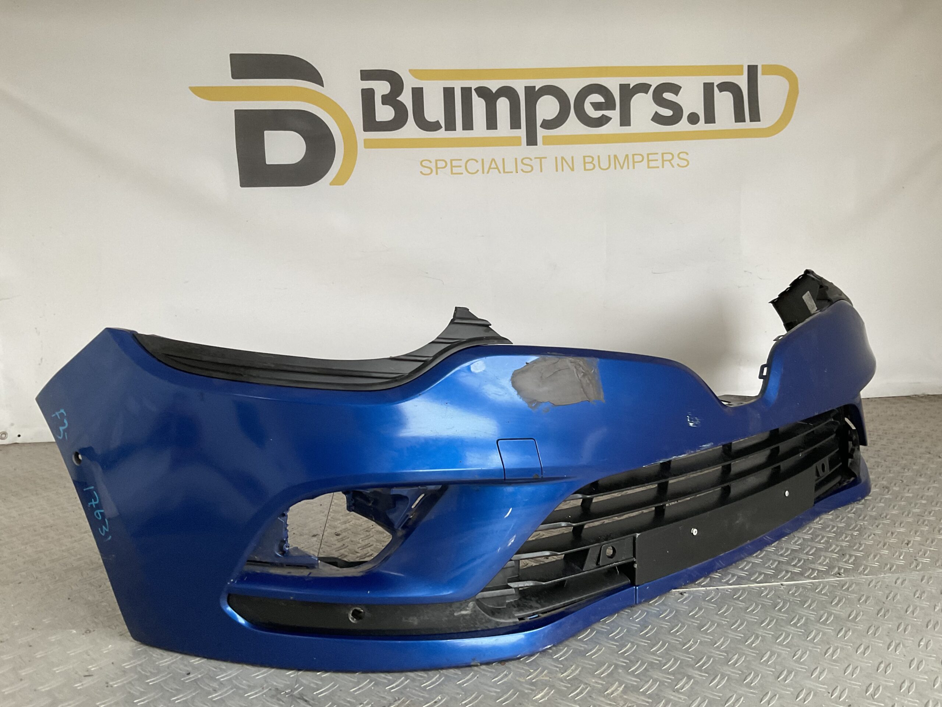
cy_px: 354
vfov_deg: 48.2
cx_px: 471
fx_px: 789
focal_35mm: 29
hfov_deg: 61.7
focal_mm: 3
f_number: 1.8
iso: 100
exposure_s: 1/60
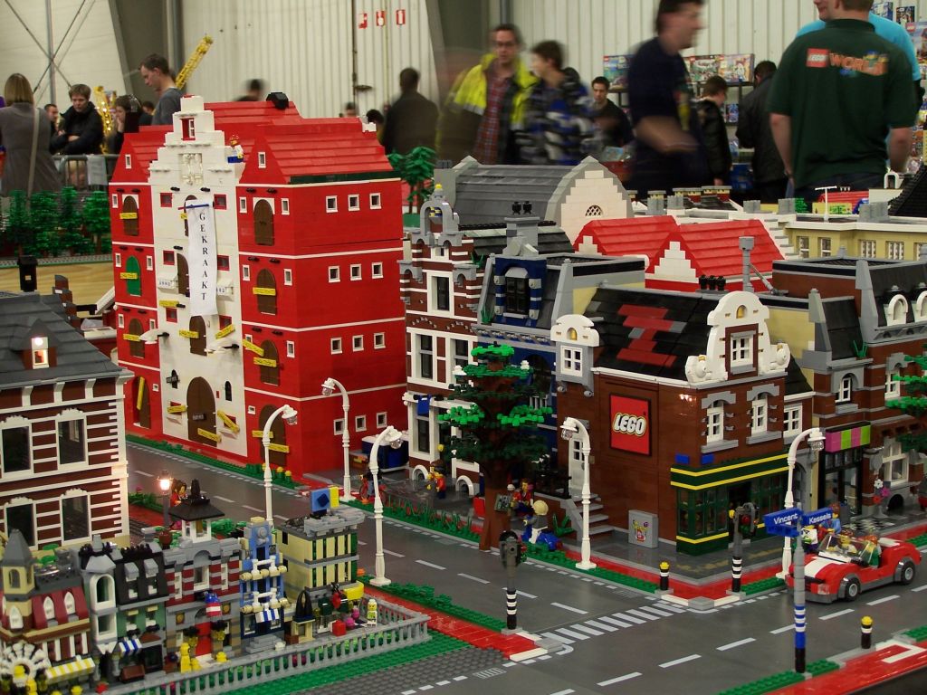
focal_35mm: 59
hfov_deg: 32.7
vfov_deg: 24.8
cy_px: 348
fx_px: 1580
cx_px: 464
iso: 80
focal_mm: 9.8
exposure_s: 1/2
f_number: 3.1
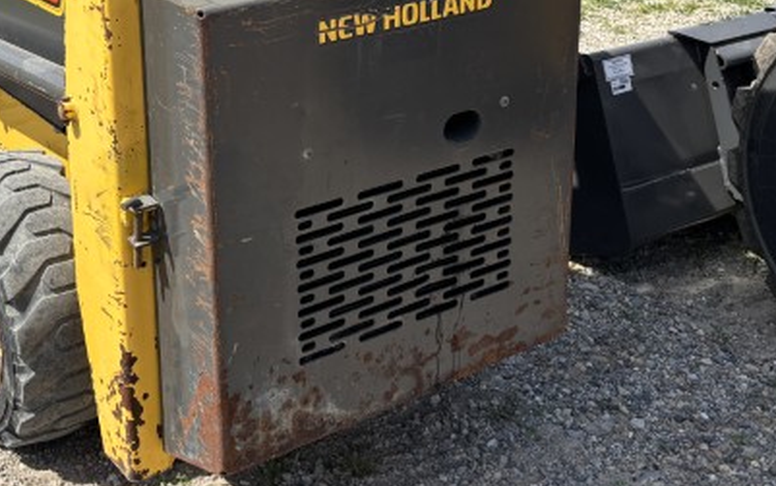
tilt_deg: -14.2
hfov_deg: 36.1
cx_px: 205
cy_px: 8
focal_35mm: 55
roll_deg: +0.1
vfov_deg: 22.7
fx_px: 1164
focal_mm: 5.96
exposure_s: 1/2105
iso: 50
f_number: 1.6
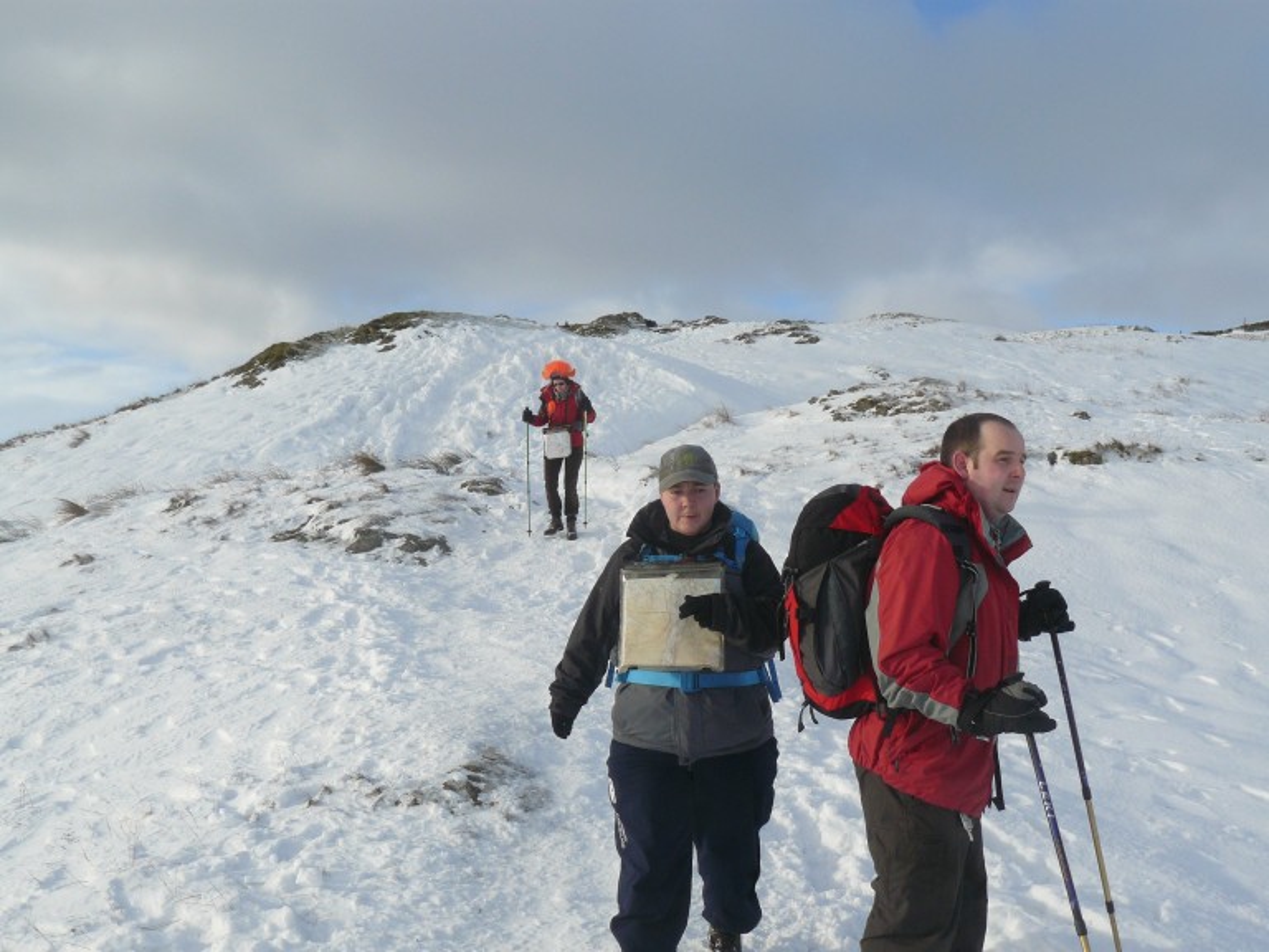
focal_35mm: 36
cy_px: 476
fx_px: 1320
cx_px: 634
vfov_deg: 39.7
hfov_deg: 51.4
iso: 100
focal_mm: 6
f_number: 5.6
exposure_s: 1/400
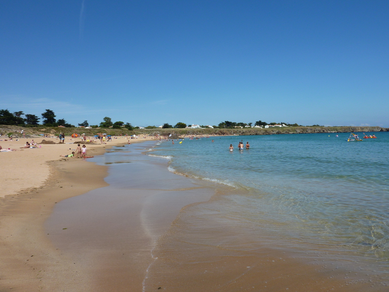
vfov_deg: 54.9
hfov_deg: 69.4
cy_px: 146
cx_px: 194
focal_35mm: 25
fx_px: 281
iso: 80
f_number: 5.6
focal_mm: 4.1
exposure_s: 1/500
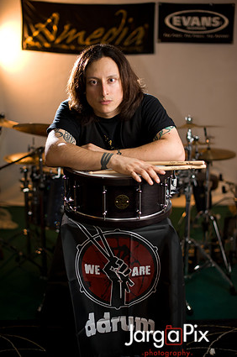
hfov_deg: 25.4
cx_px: 112
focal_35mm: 53
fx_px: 525
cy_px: 180
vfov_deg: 37.6
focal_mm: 50
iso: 800
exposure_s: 1/250
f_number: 2
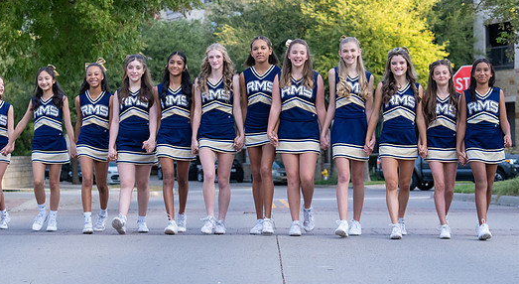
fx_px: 1394
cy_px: 136
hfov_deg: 21.1
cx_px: 242
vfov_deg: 11.6
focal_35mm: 102
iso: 1600
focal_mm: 70
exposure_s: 1/1600
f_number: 4
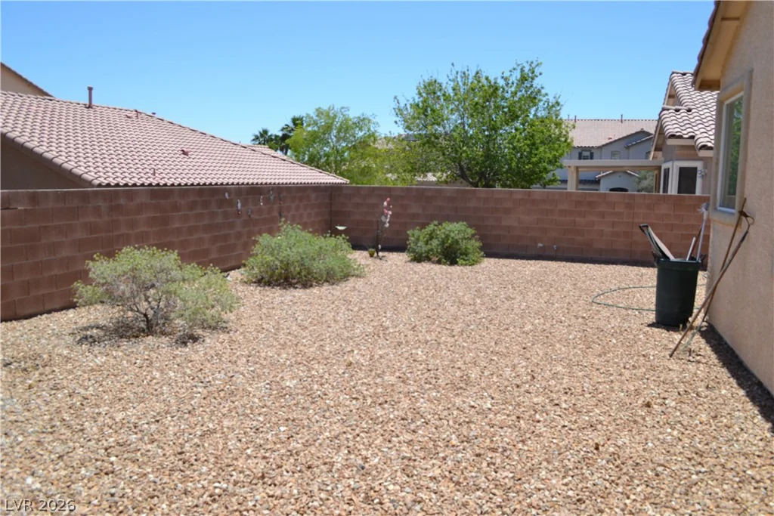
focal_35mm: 27
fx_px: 581
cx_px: 387
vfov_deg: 47.9
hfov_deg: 67.4
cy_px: 258
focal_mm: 18
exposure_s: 1/250
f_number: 8
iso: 100
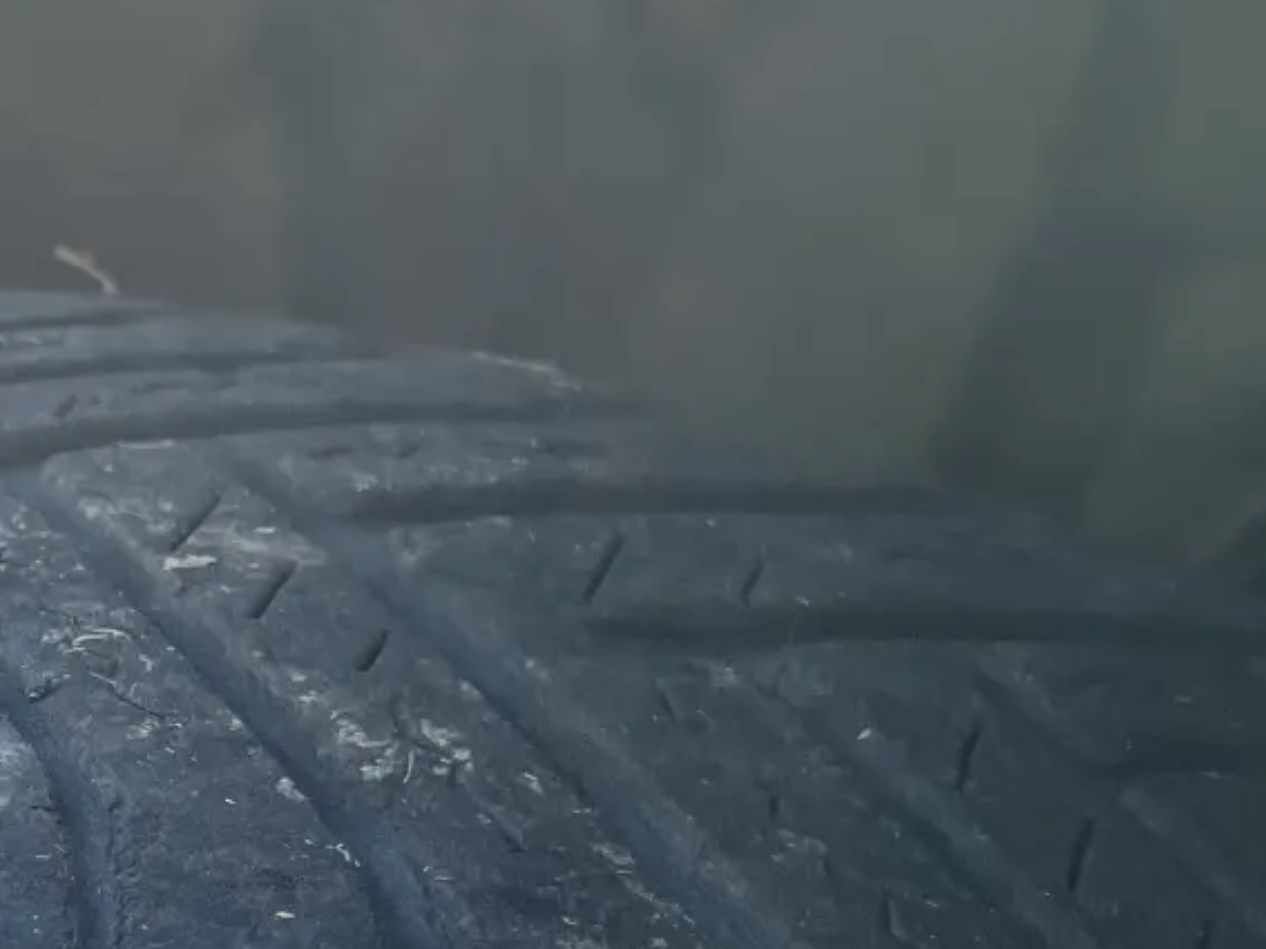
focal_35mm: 88
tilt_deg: -26.1
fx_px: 3218
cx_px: -509
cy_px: 536
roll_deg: -24.6
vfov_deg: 16.8
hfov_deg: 19.9
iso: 50
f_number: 1.6
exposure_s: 1/1036
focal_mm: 5.1
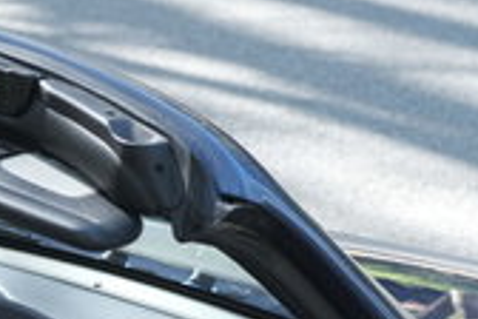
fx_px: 2430
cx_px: -310
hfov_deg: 10.7
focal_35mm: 183
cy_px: 684
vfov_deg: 7.2
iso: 320
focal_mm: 26.5
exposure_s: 1/250
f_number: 3.2
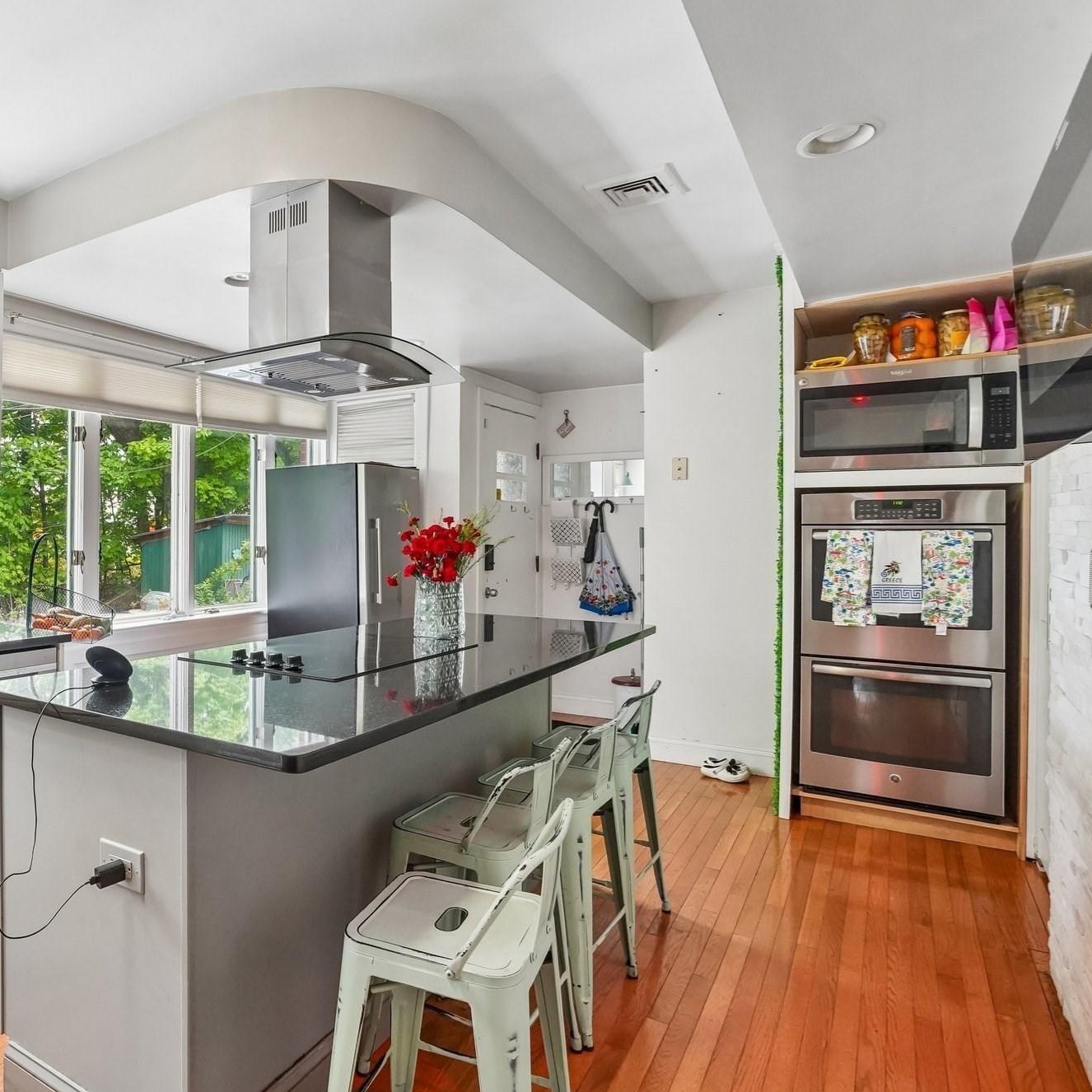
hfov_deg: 69.6
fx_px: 749
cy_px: 551
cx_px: 343
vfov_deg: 72.1
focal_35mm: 21
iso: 1600
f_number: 9
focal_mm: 16
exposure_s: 1/30
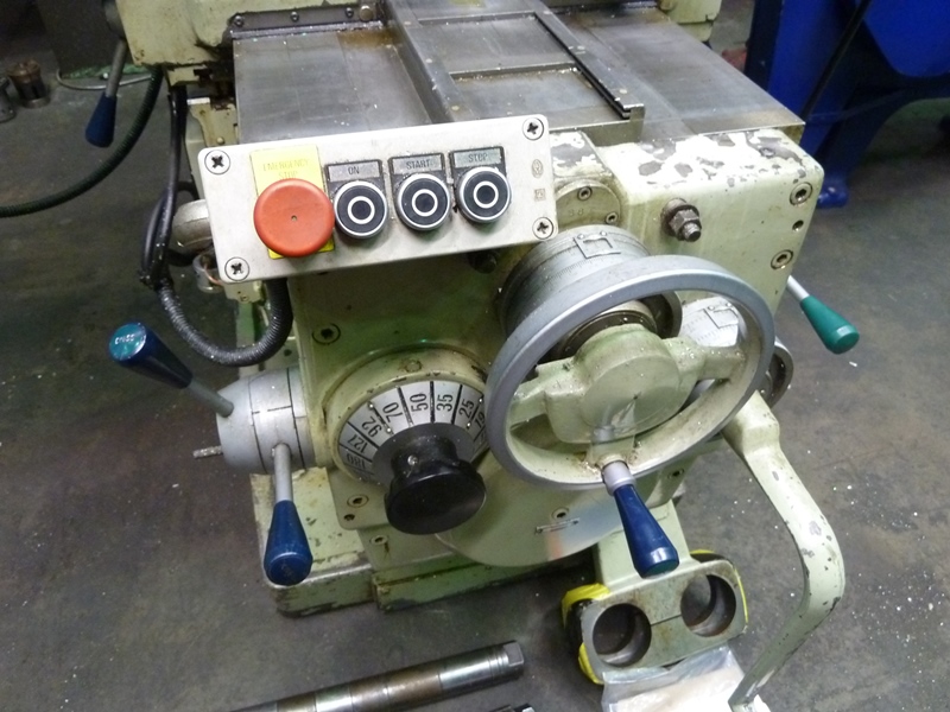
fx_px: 686
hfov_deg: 69.4
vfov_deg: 54.9
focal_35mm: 25
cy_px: 356
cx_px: 475
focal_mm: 4.1
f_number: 3.3
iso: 400
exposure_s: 1/15
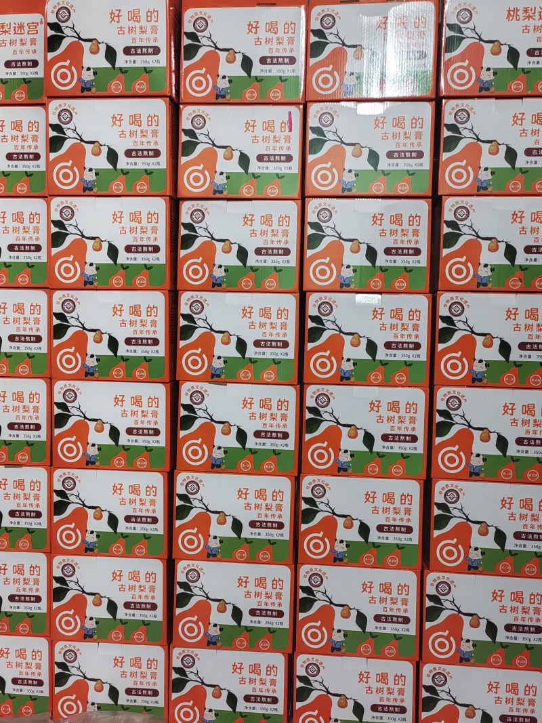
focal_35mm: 27
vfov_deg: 65.3
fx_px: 564
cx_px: 271
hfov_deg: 51.3
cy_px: 362
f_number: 1.9
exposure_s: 1/25
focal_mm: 5.52
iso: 250
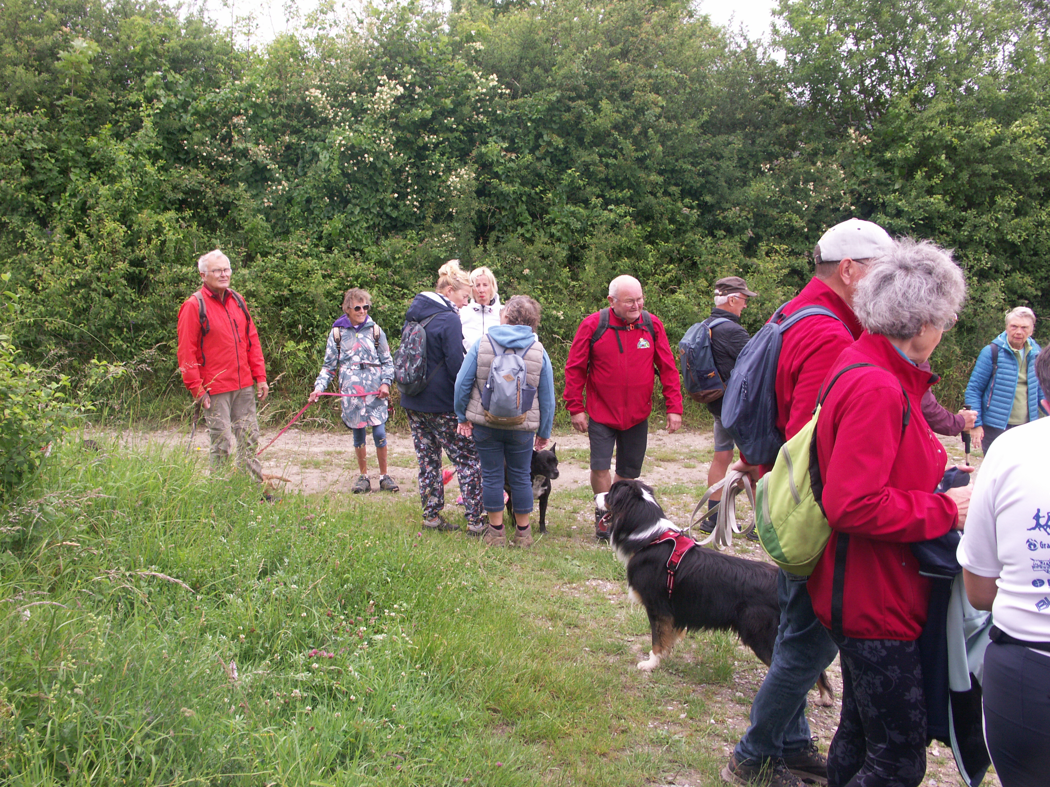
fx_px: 1031
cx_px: 519
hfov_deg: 54.0
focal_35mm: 34
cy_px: 389
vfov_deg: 41.8
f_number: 4
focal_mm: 8.71
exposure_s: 1/100
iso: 64
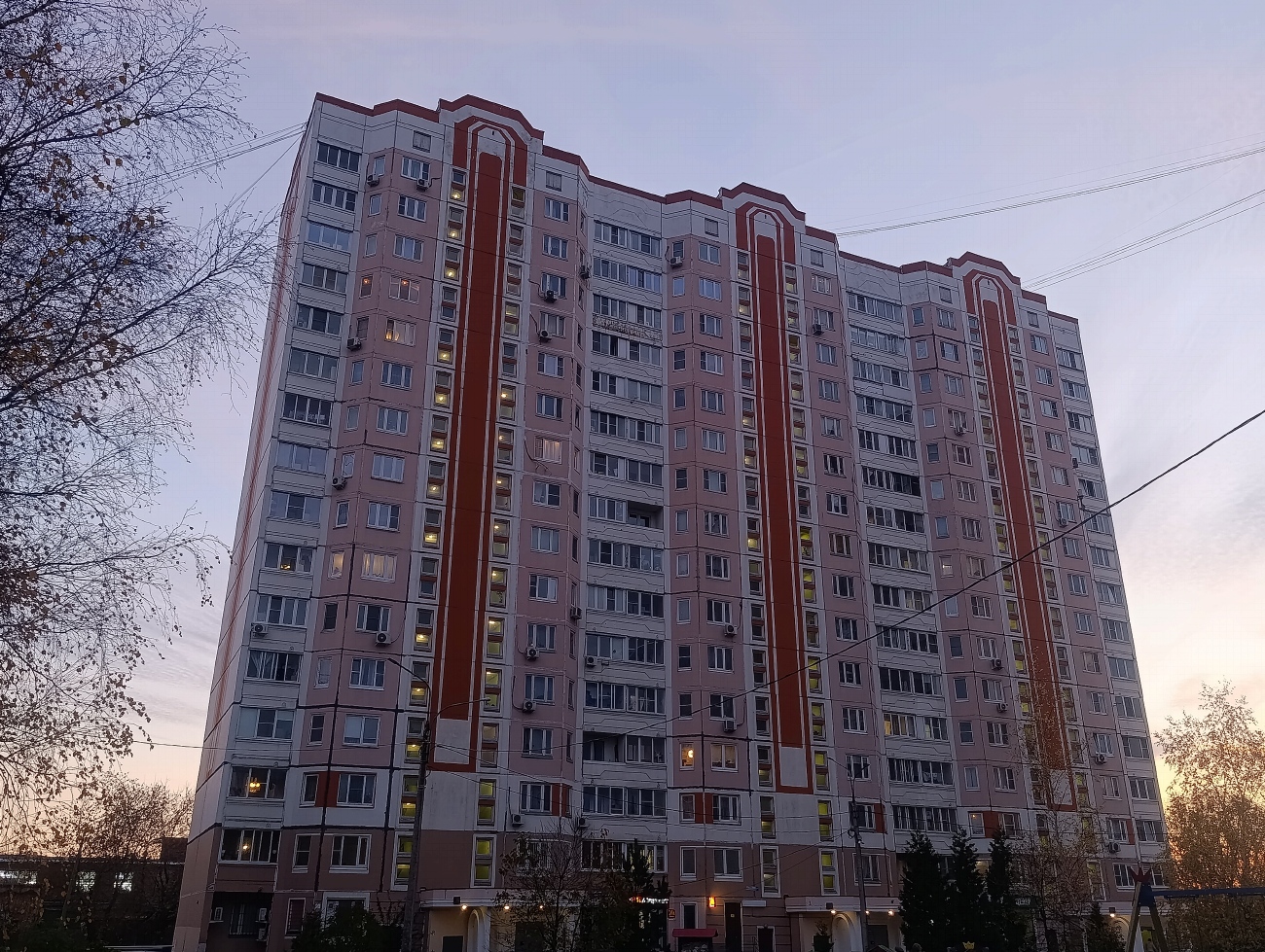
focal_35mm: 30
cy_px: 476
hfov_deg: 59.9
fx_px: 1098
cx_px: 632
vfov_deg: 46.9
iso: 500
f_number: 1.7
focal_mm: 6.11
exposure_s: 1/100
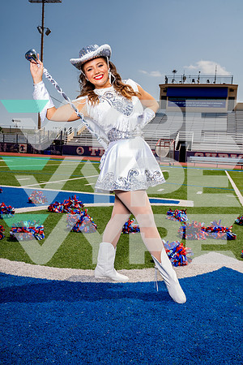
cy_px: 182
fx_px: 375
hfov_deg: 35.9
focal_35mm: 37
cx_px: 122
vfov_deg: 51.9
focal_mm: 37
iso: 200
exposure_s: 1/250
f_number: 11
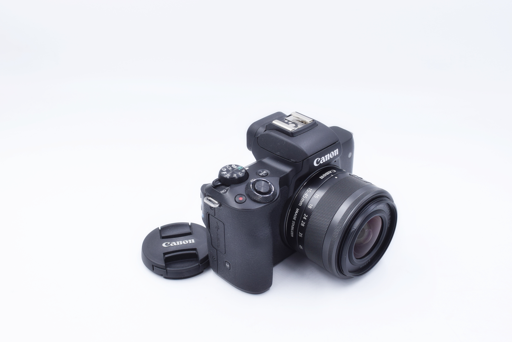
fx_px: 626
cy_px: 178
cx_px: 253
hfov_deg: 44.5
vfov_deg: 30.6
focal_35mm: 44
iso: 400
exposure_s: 1/160
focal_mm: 28
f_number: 8
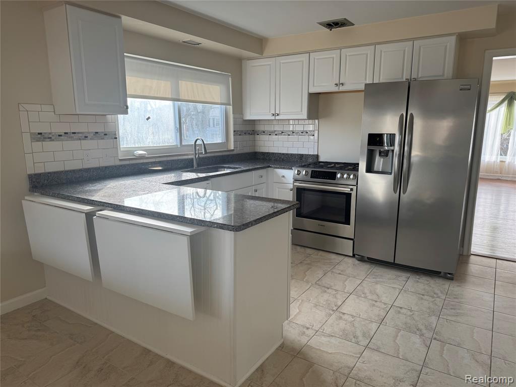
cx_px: 258
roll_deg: +0.4
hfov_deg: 71.6
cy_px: 194
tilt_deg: -11.6
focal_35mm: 24
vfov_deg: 56.8
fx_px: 358
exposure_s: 1/164
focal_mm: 6.76
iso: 80
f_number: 1.78
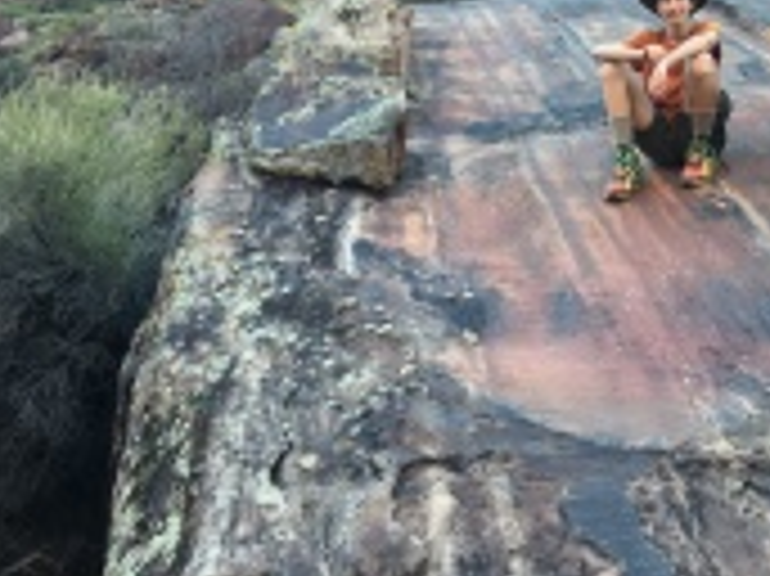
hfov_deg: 29.0
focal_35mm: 62
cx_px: 788
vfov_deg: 22.5
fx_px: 1378
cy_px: -27
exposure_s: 1/60
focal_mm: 4.15
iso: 25
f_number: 2.2
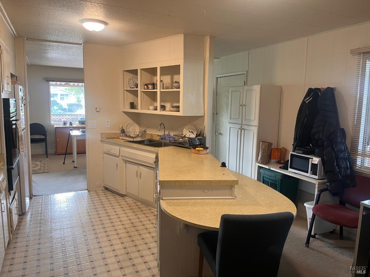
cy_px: 138
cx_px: 185
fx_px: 278
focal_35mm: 26
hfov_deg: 67.3
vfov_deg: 53.1
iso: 100
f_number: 1.6
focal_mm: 5.1
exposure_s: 1/60
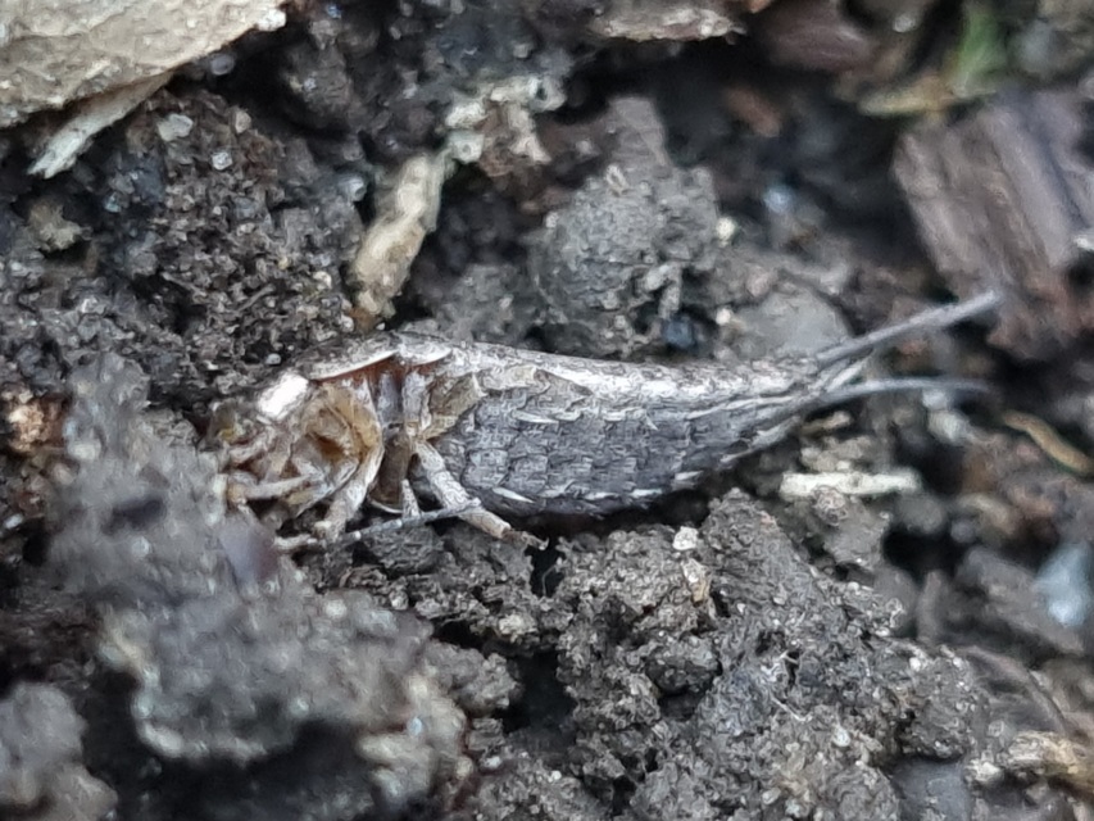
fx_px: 822
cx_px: 547
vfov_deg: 53.1
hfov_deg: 67.3
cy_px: 410
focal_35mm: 26
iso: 400
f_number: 1.8
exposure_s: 1/50
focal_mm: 5.4
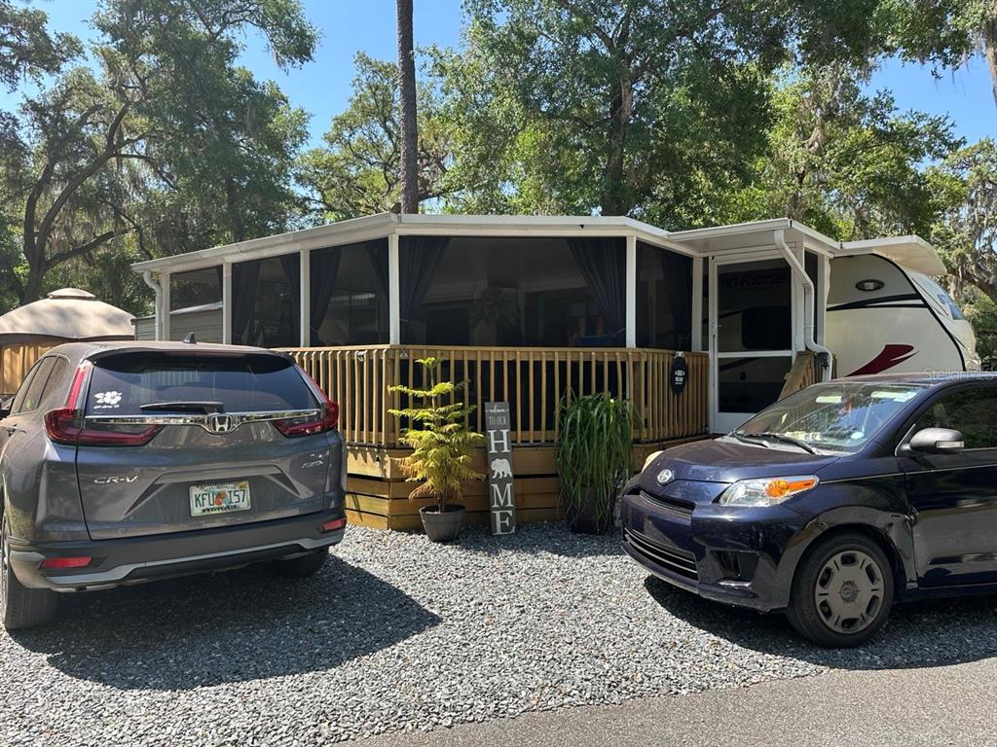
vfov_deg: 56.8
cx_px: 498
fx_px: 691
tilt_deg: +1.1
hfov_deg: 71.6
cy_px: 374
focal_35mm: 24
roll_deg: +0.0
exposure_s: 1/980
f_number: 1.78
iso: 80
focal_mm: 6.86
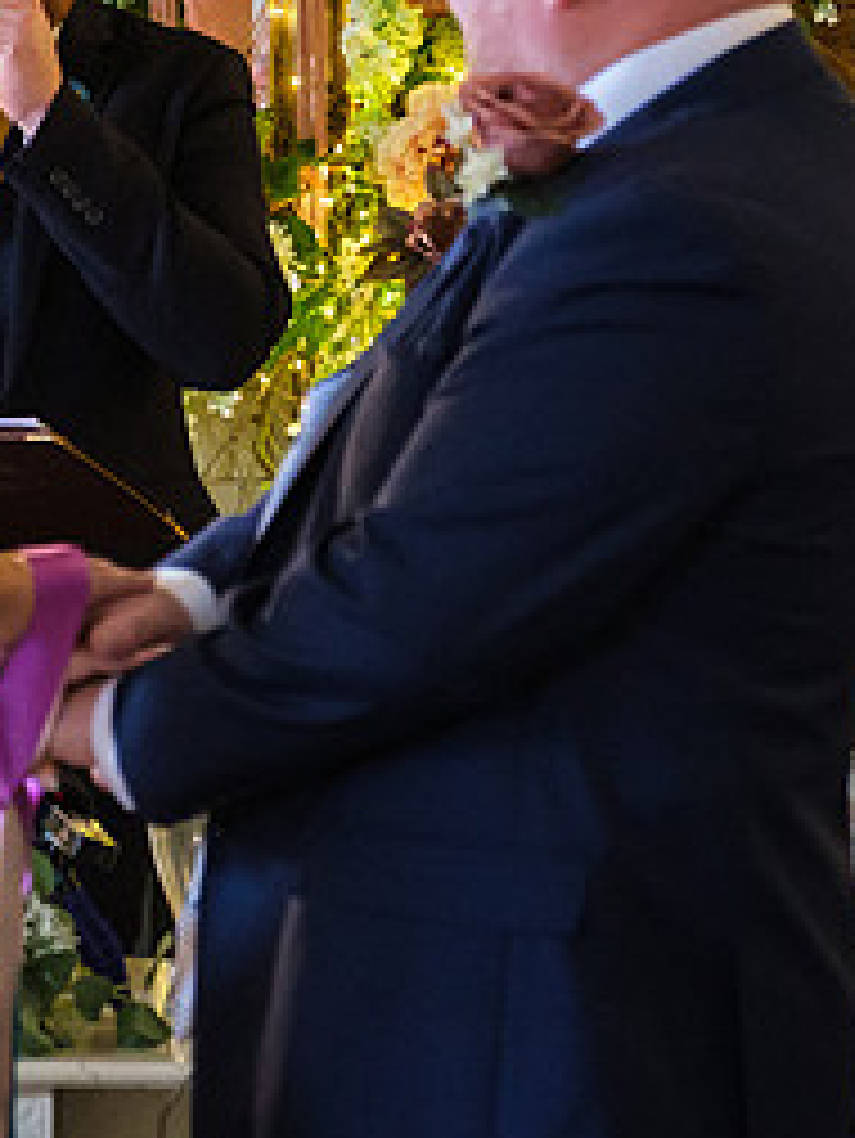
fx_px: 7469
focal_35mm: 227
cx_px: -9
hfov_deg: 6.5
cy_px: 227
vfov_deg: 8.7
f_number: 2.8
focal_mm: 55
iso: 4000
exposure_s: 1/160
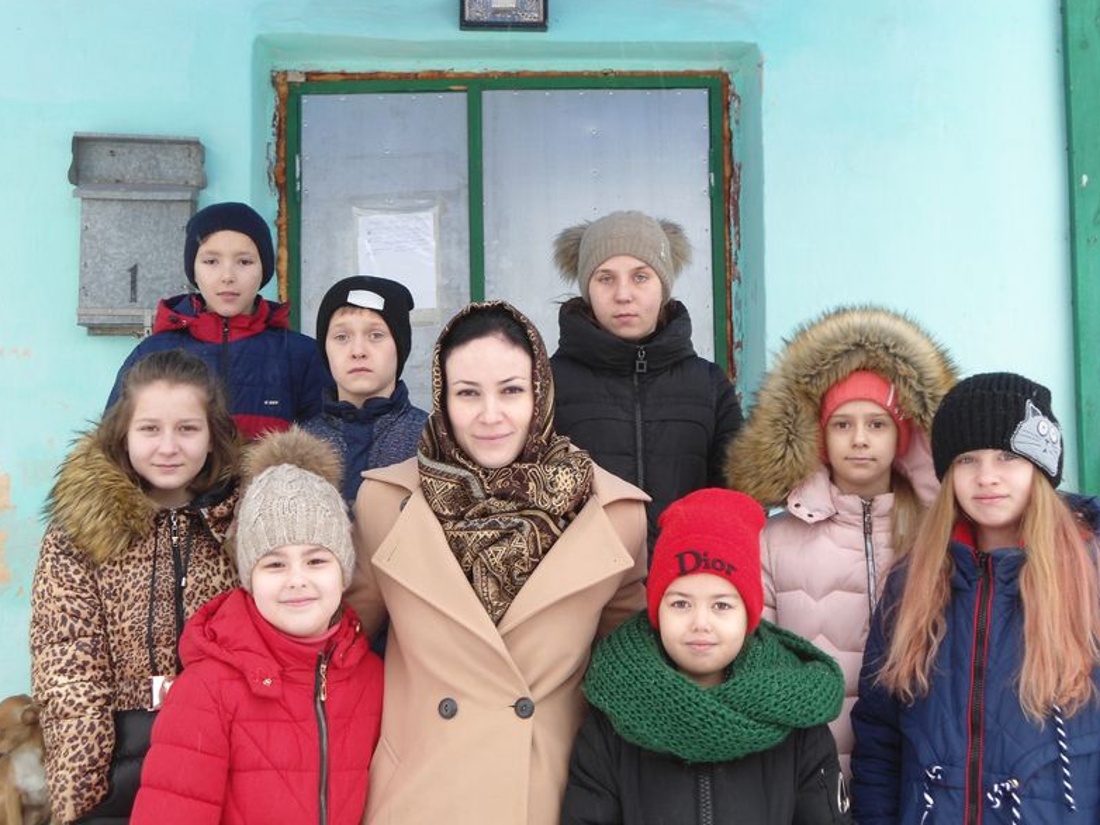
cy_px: 415
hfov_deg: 42.1
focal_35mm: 45
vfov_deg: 32.2
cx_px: 557
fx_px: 1430
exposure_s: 1/50
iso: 80
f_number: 3.5
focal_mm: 7.9
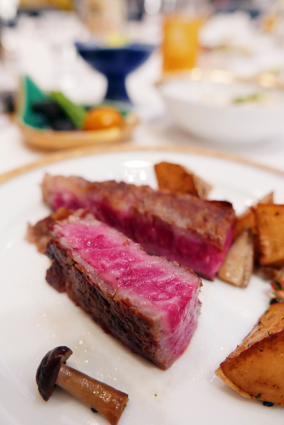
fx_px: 283
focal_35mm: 24
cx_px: 142
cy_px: 212
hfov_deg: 53.2
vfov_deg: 73.7
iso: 1600
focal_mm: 10.9
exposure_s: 1/50
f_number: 2.8
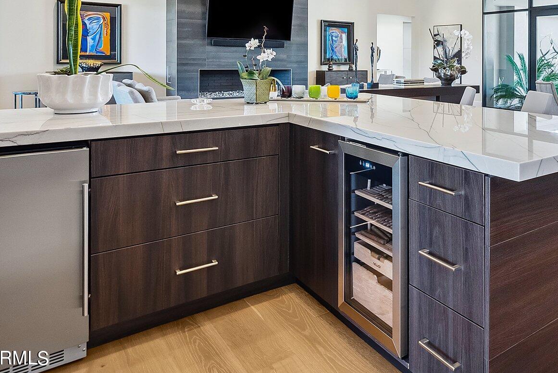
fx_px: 465
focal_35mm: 30
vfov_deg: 41.2
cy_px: 59
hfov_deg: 58.1
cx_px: 431
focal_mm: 17
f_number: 8
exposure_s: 1/125
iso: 2500
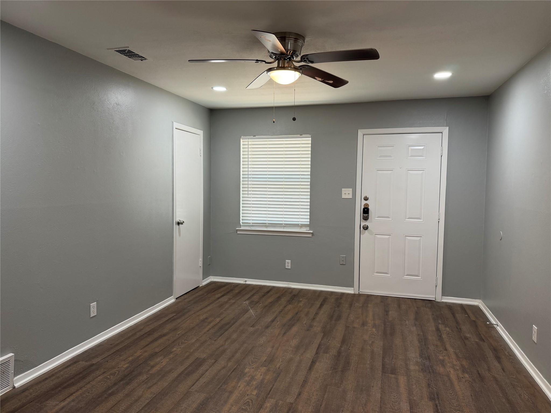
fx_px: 382
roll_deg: -0.6
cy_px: 206
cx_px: 276
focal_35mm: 24
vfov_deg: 56.8
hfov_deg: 71.6
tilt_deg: -3.1
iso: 125
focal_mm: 6.76
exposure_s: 1/60
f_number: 1.78
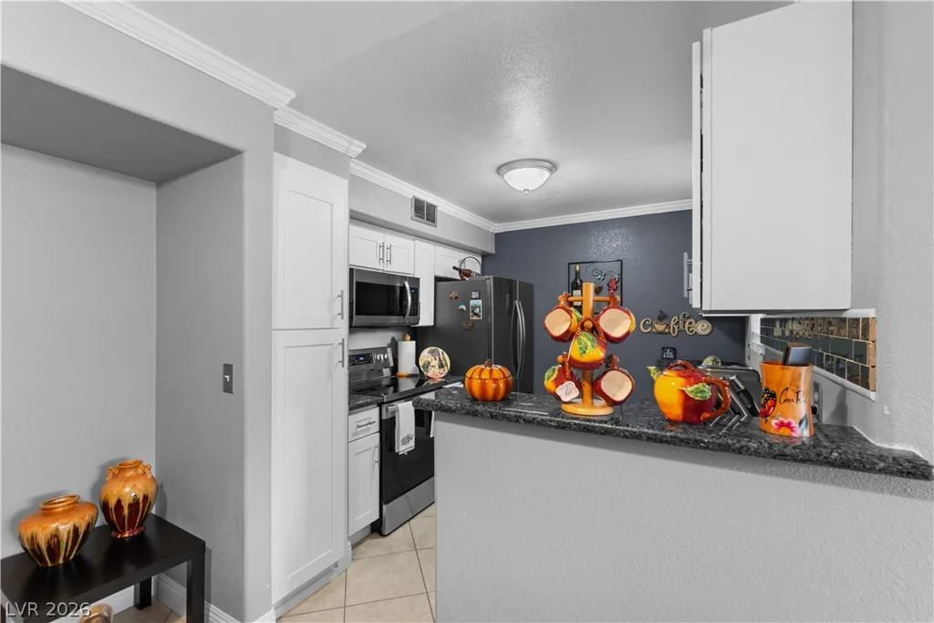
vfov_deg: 77.3
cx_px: 467
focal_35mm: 15
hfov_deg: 100.4
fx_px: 389
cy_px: 312
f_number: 8
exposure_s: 1/2
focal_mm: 10
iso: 400
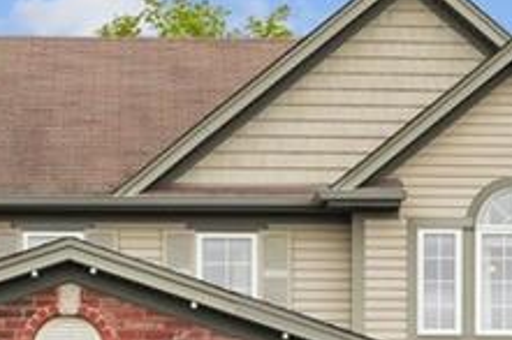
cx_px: 306
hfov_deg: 12.7
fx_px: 2302
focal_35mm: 162
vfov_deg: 8.4
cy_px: 287
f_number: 7.1
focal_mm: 35
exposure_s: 1/250
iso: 400
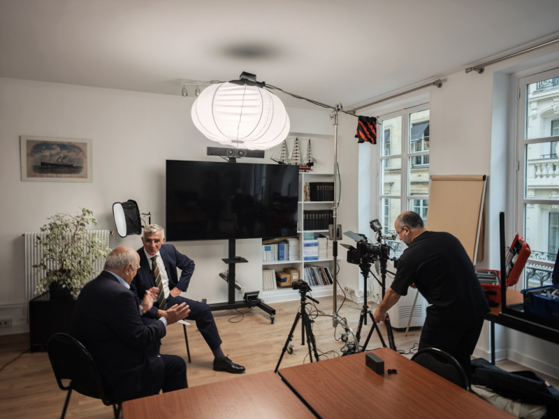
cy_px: 210
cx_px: 280
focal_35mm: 23
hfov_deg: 73.9
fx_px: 371
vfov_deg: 58.9
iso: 400
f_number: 2.8
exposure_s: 1/50.1
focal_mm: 8.72
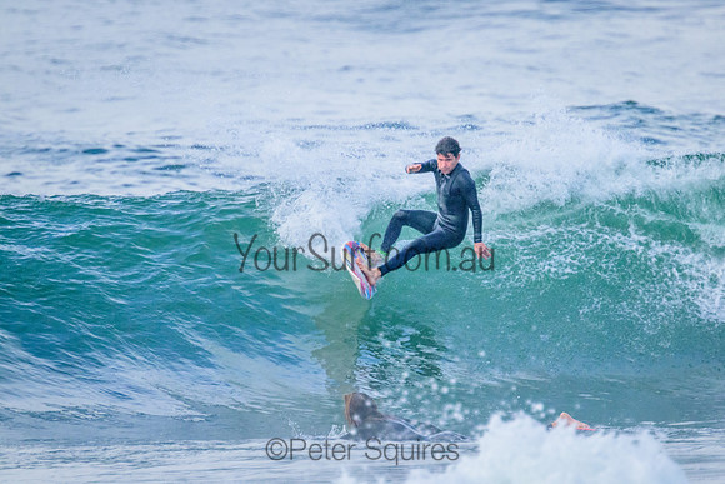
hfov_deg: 2.4
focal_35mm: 875
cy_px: 241
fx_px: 17623
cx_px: 396
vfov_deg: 1.6
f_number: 11
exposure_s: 1/1250
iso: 4000
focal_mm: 800
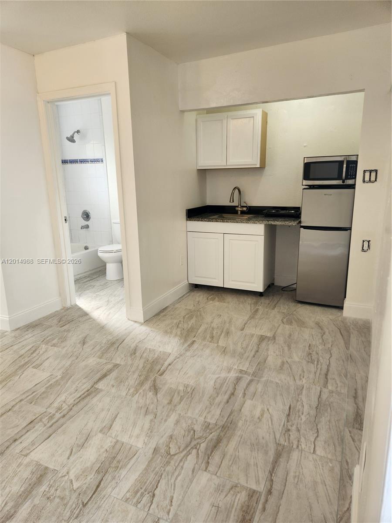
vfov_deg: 73.9
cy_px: 262
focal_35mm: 23
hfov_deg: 58.9
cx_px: 196
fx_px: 347
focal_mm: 5.4
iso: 64
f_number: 1.8
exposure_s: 1/120
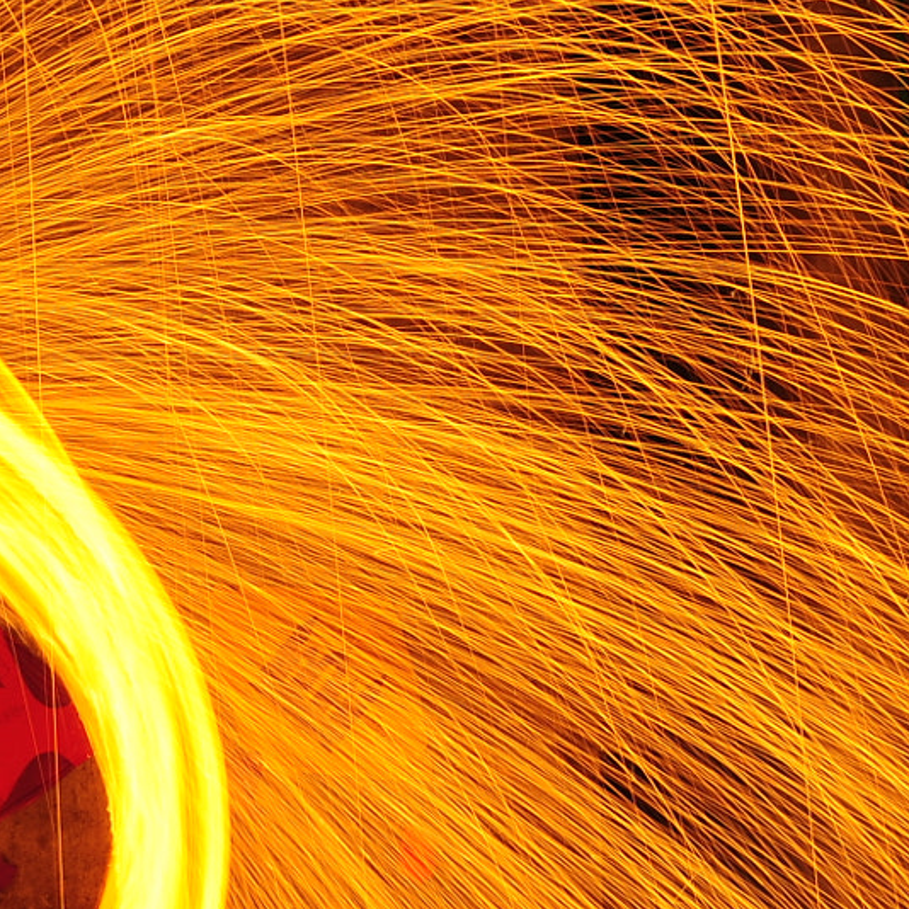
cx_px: -437
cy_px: 840
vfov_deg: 15.1
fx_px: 3387
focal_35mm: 114
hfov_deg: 14.3
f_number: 14
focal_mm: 35
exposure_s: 10
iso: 320
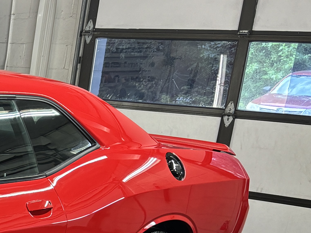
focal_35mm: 98
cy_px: 285
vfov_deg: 14.6
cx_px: -246
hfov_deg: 16.7
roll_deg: -3.2
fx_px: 881
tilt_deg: -15.4
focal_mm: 5.96
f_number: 1.6
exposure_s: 1/60
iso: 80
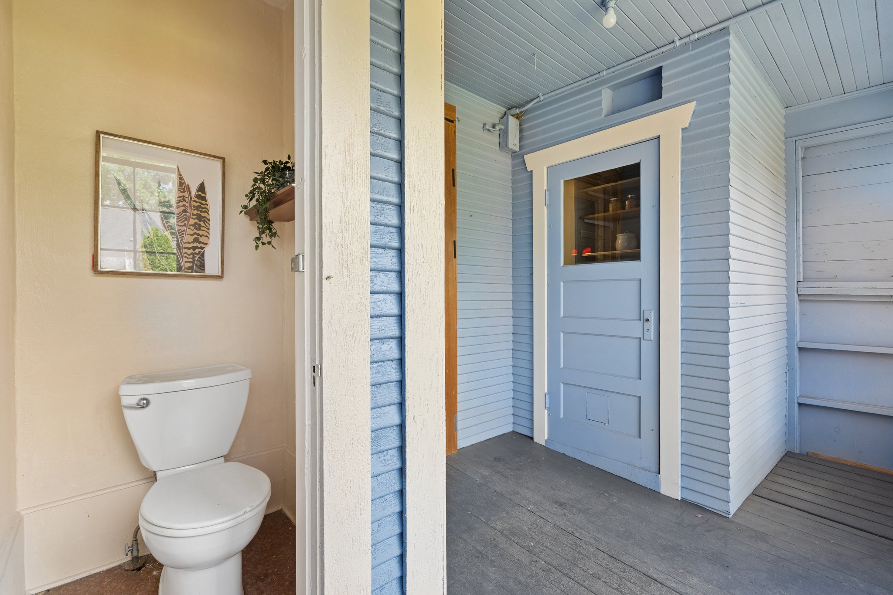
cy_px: 298
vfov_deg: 73.7
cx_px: 446
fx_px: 397
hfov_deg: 96.7
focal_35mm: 16
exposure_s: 1/125
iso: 640
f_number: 8
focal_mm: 16
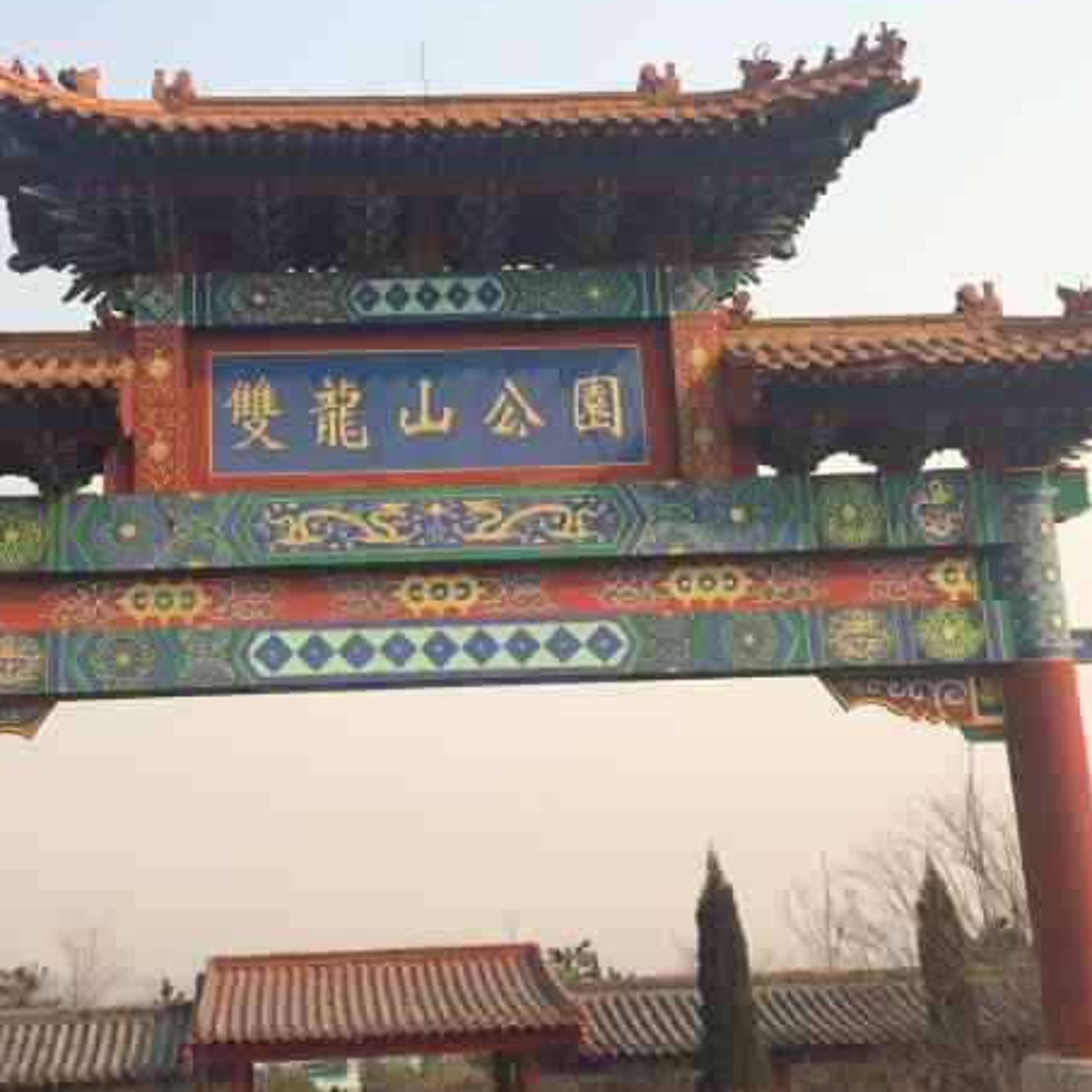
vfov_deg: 40.9
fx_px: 1463
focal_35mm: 41
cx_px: 381
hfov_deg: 40.5
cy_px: 597
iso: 32
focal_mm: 4.12
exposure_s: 1/1520
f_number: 2.2
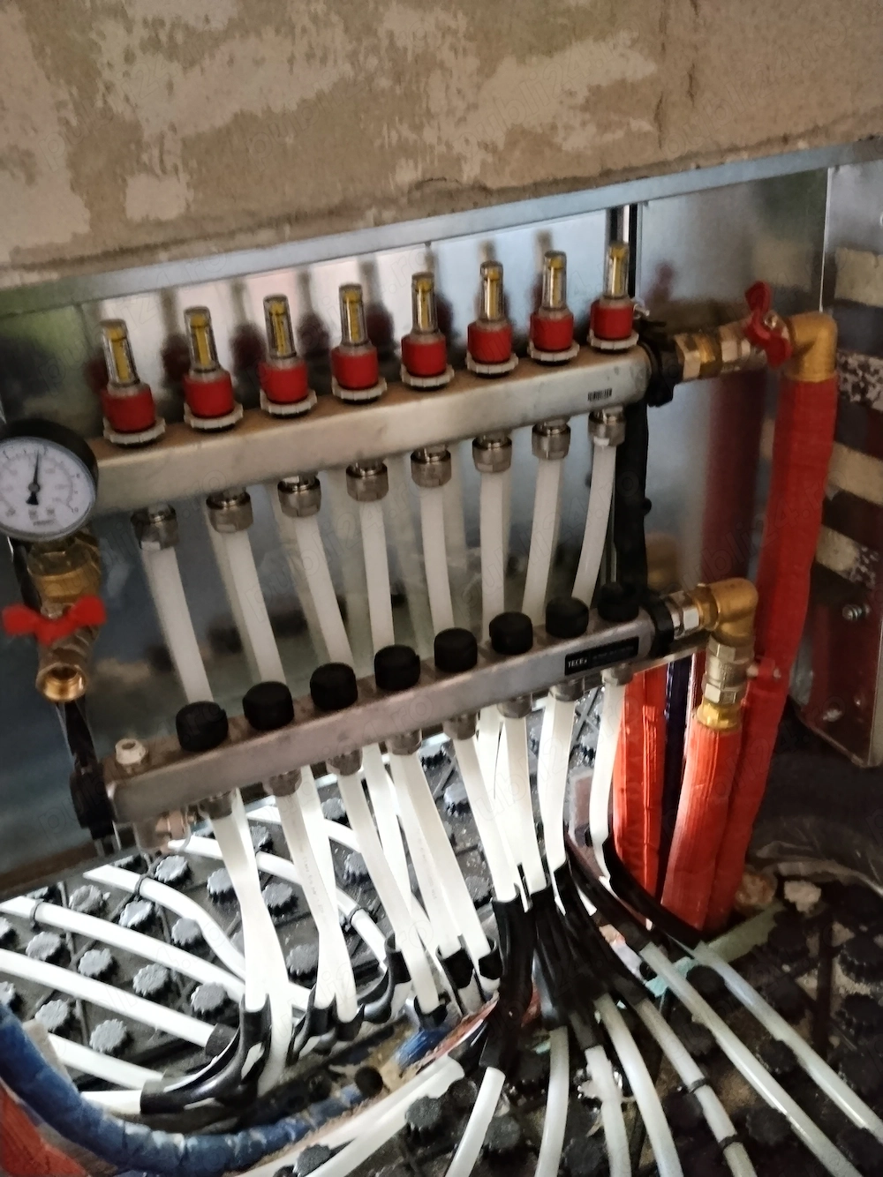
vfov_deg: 61.7
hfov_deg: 48.2
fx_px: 987
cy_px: 588
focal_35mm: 29
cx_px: 442
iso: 800
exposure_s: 1/33
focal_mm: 4.22
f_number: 1.8
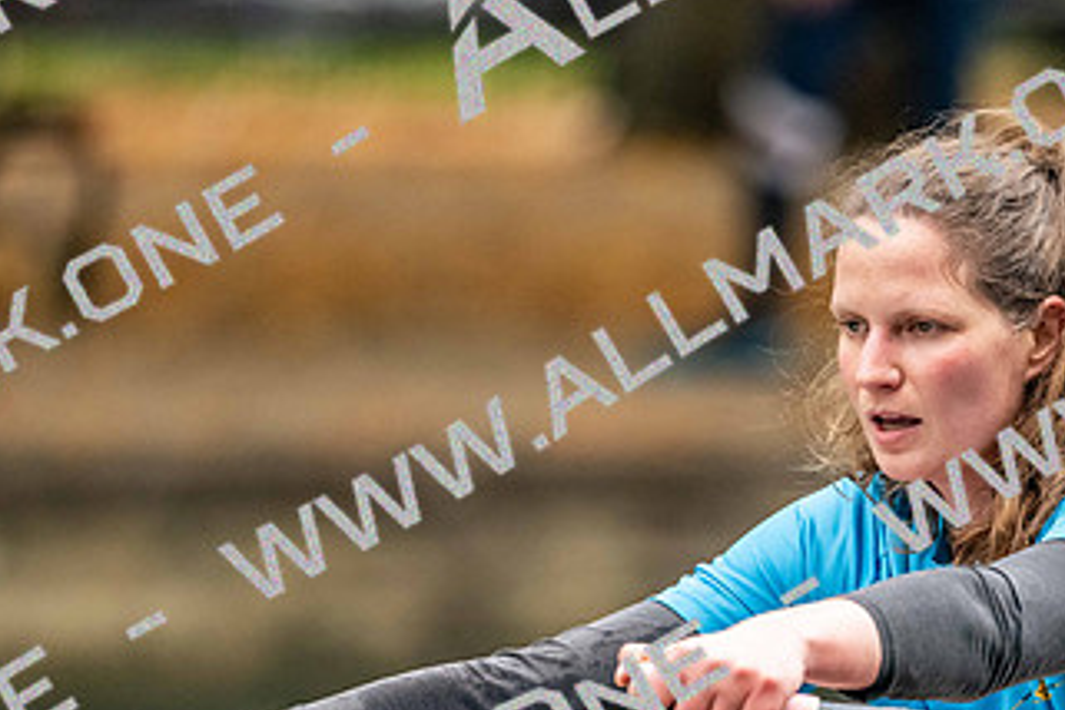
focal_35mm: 723
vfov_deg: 1.9
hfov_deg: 2.9
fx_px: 21387
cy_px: 609
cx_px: 630
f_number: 4.5
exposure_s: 1/2500
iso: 4500
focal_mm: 400
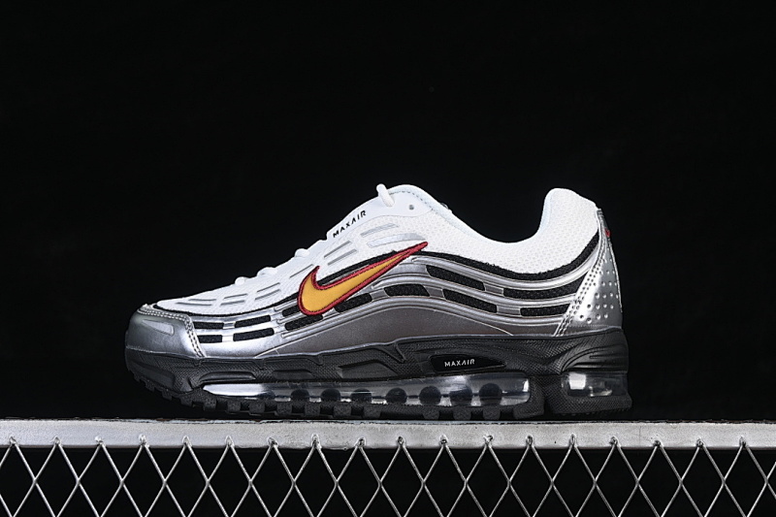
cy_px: 258
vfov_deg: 18.2
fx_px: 1616
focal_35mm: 75
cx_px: 388
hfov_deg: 27.0
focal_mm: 50
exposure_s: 1/80
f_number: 8
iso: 160
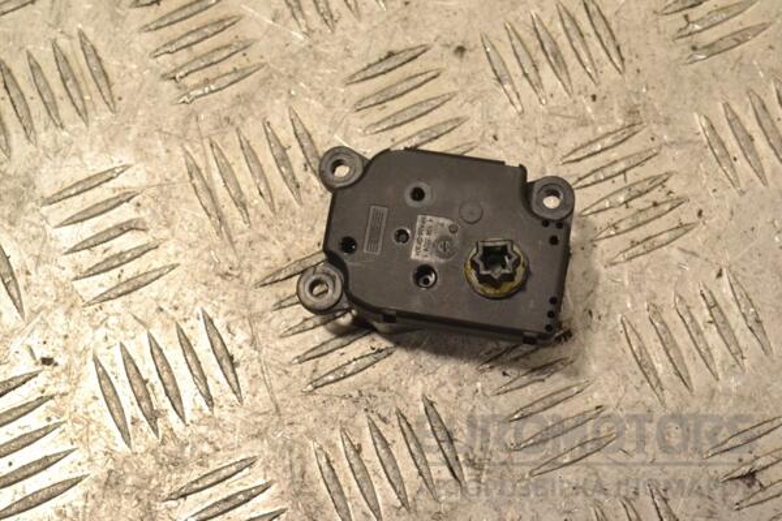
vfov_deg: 16.6
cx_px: 391
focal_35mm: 82
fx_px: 1792
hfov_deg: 24.6
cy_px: 260
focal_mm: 55
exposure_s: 1/400
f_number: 10
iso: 3200
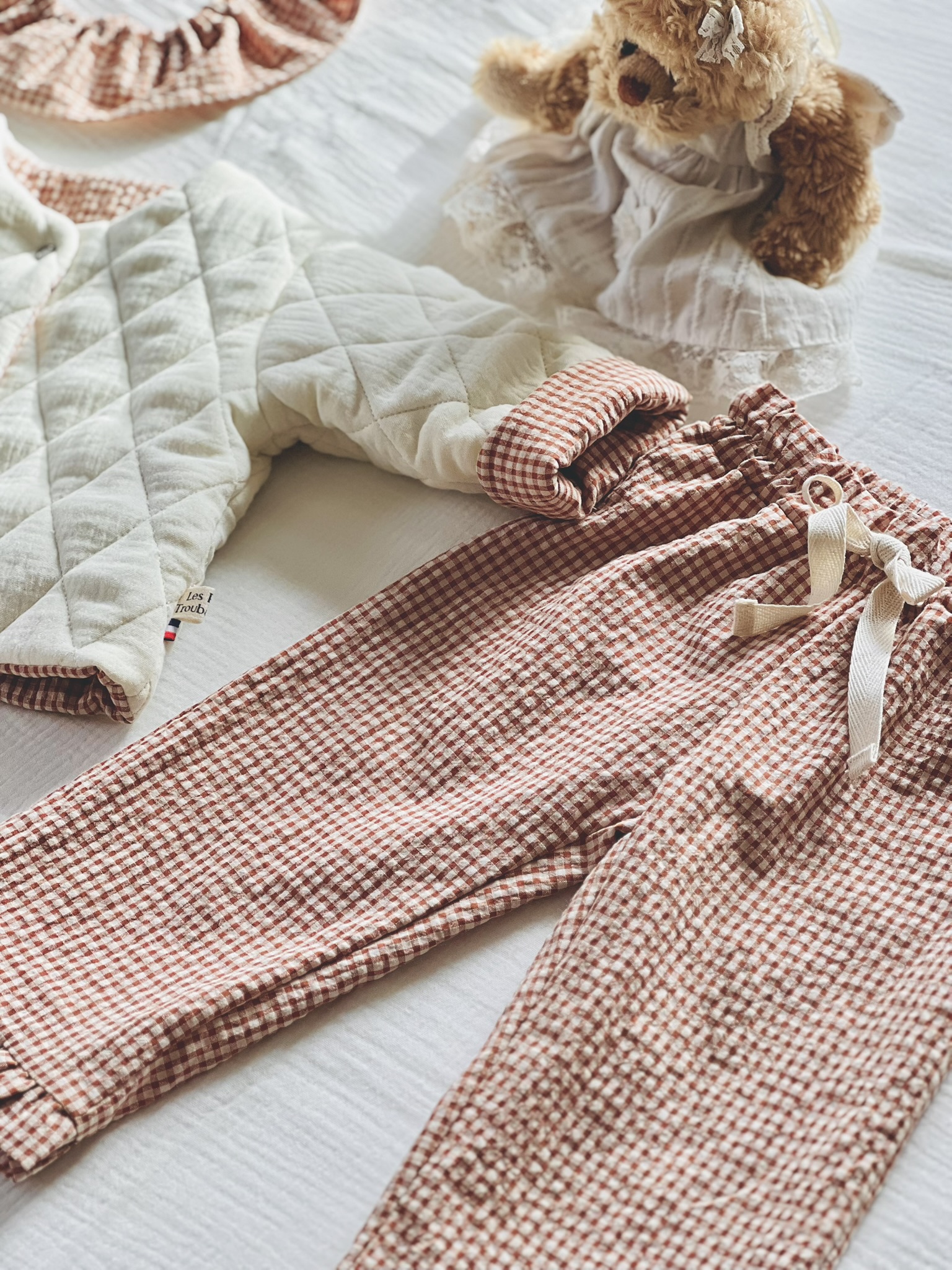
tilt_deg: -47.1
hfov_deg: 19.1
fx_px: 2824
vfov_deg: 25.3
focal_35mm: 77
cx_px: 476
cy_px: 635
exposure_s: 1/121
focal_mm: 9
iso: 125
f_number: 2.8
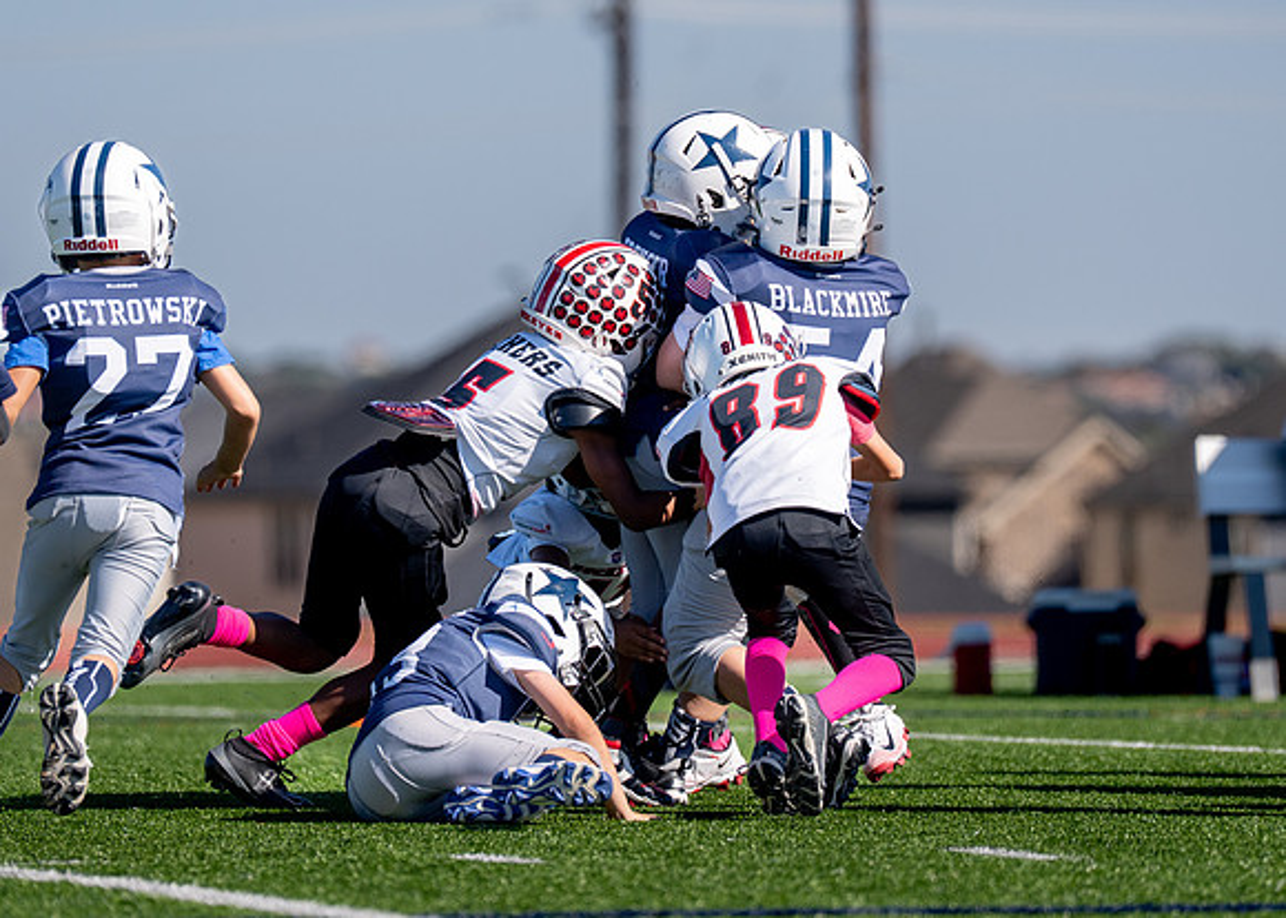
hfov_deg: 6.0
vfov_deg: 4.3
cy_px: 377
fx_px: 12217
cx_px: 631
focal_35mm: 335
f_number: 2.8
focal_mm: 200
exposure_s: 1/4000
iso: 160
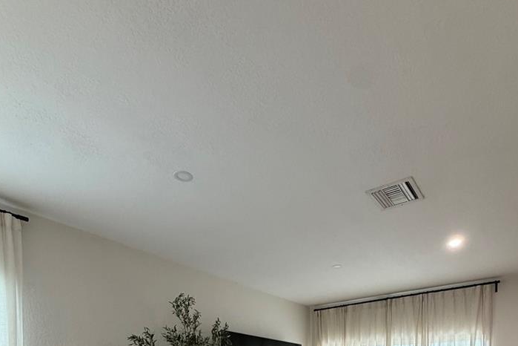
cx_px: 293
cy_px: 398
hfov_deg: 71.2
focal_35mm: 25
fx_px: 360
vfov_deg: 39.6
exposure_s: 1/60
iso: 250
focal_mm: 2.22
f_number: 2.2
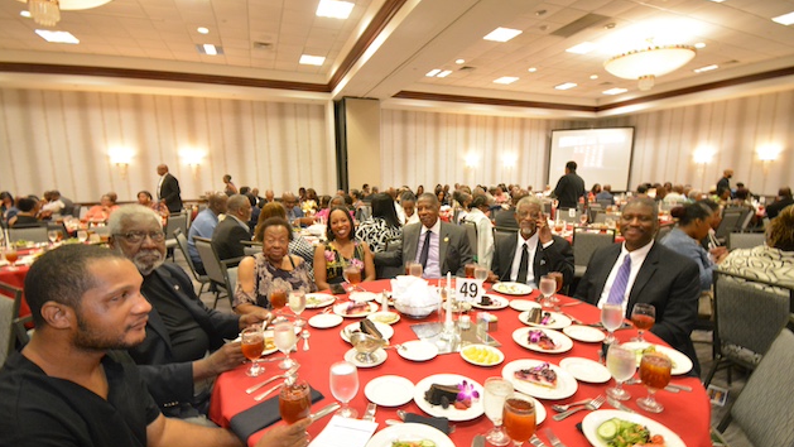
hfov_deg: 99.4
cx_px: 393
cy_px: 248
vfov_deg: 66.9
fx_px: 337
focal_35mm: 16
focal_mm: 10
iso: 3200
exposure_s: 1/60
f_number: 4.5
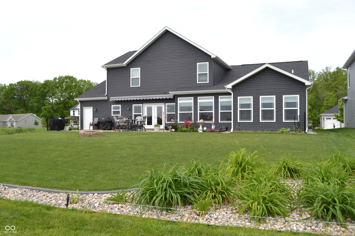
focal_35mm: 30
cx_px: 178
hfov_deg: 61.9
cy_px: 118
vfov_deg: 43.6
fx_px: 296
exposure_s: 1/200
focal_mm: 20
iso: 100
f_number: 8
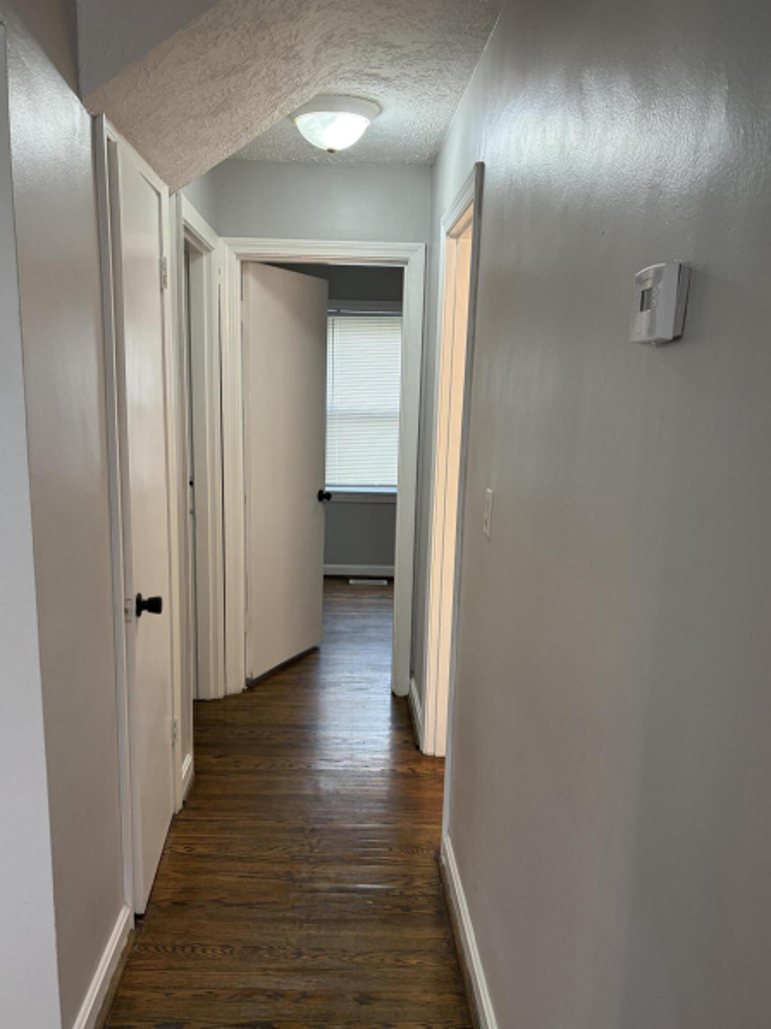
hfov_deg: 48.2
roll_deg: -2.1
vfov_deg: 61.5
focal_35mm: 29
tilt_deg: -12.4
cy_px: 572
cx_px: 373
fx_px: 862
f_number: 1.6
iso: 125
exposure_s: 1/60
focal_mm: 5.96
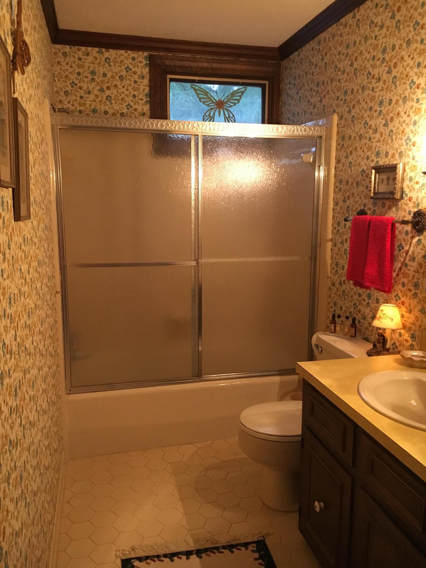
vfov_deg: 61.7
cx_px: 213
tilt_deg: -8.6
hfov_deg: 48.2
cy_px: 284
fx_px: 476
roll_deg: +0.8
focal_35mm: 29
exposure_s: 1/30
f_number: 2.2
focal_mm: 4.15
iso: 200
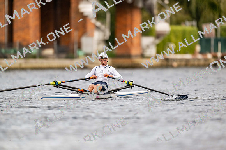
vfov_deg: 2.3
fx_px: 3765
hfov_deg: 3.4
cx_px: 113
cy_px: 75
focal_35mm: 600
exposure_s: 1/2500
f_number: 4
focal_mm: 600
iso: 640
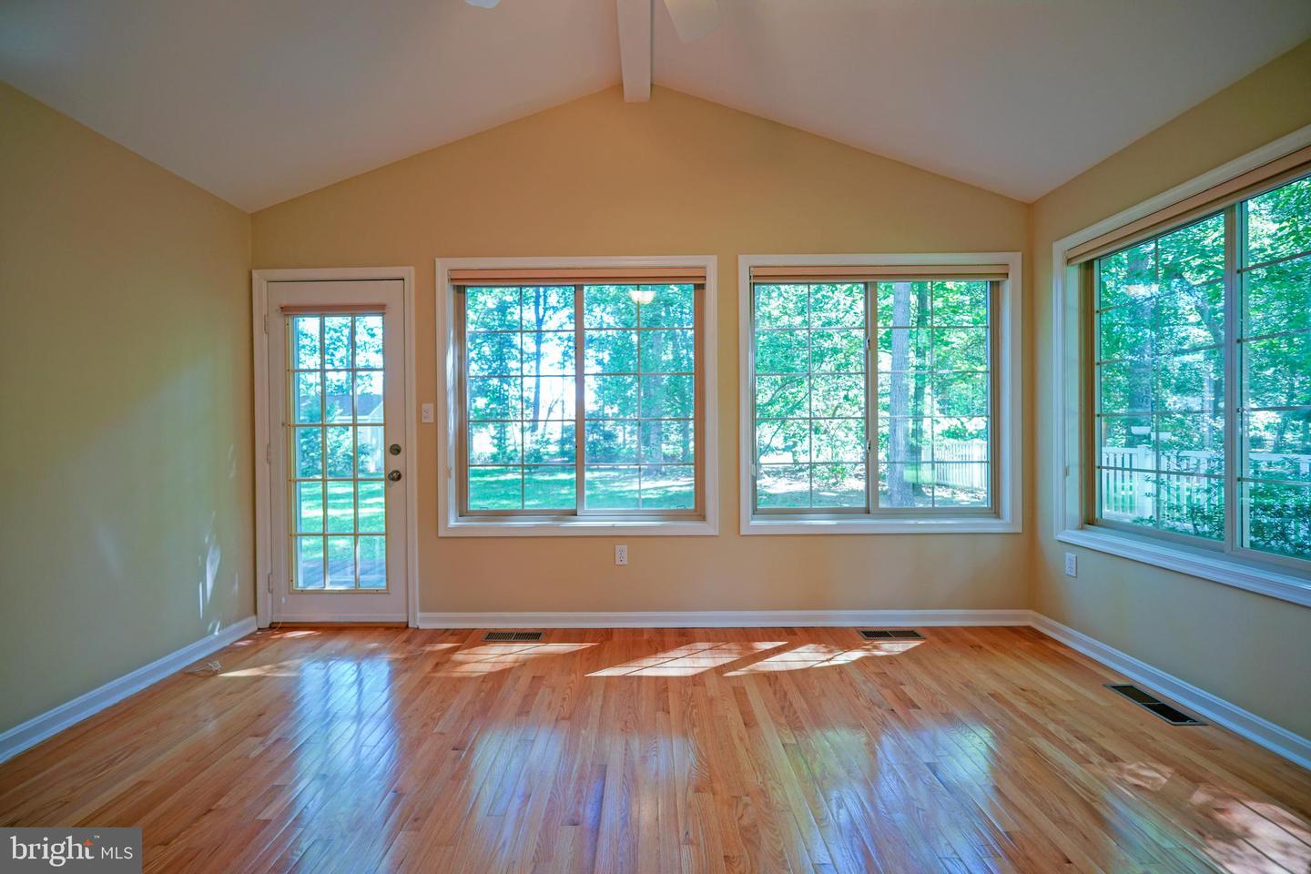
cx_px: 656
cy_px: 437
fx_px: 546
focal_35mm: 15
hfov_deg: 100.4
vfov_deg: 77.3
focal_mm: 10
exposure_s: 1/30
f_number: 2.8
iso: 200
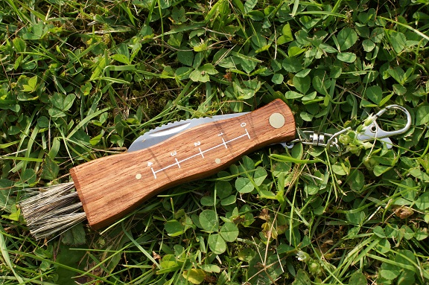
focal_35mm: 50
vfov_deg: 26.9
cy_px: 158
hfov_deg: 39.6
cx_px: 202
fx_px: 595
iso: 100
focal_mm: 30
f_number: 11
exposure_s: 1/80
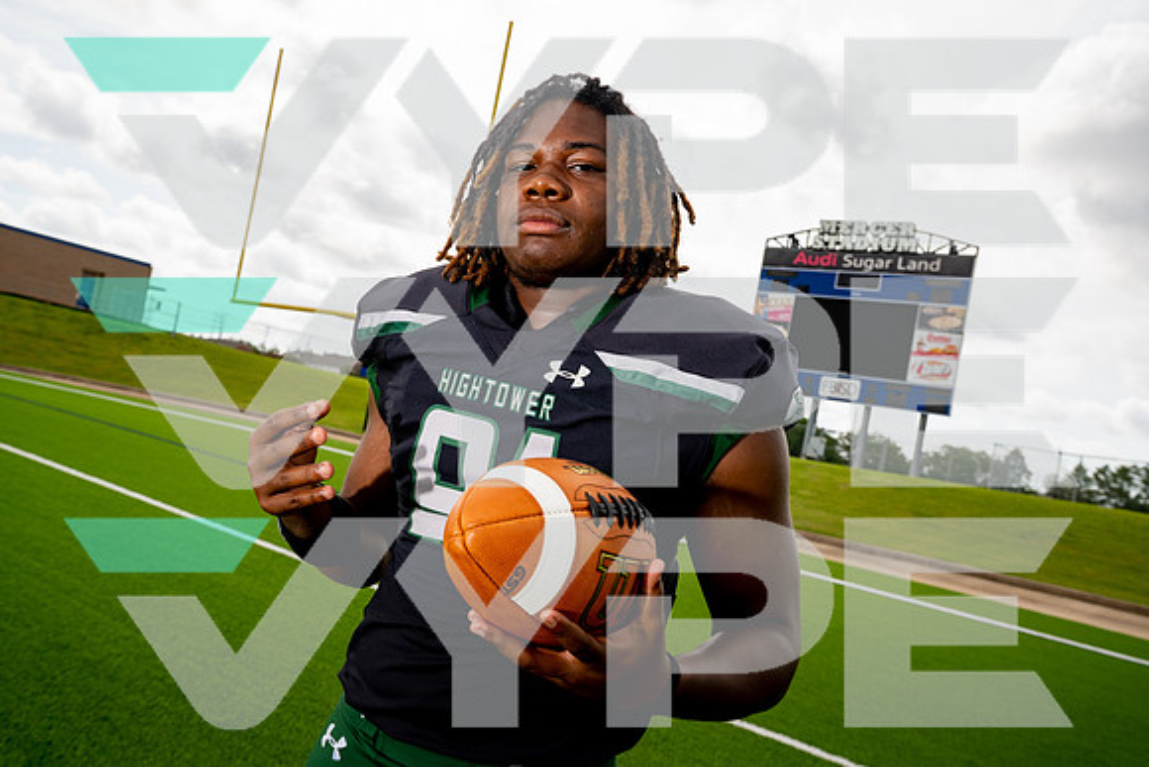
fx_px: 1022
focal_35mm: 32
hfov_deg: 58.7
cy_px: 384
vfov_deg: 41.1
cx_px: 574
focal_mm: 32
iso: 200
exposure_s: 1/250
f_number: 8
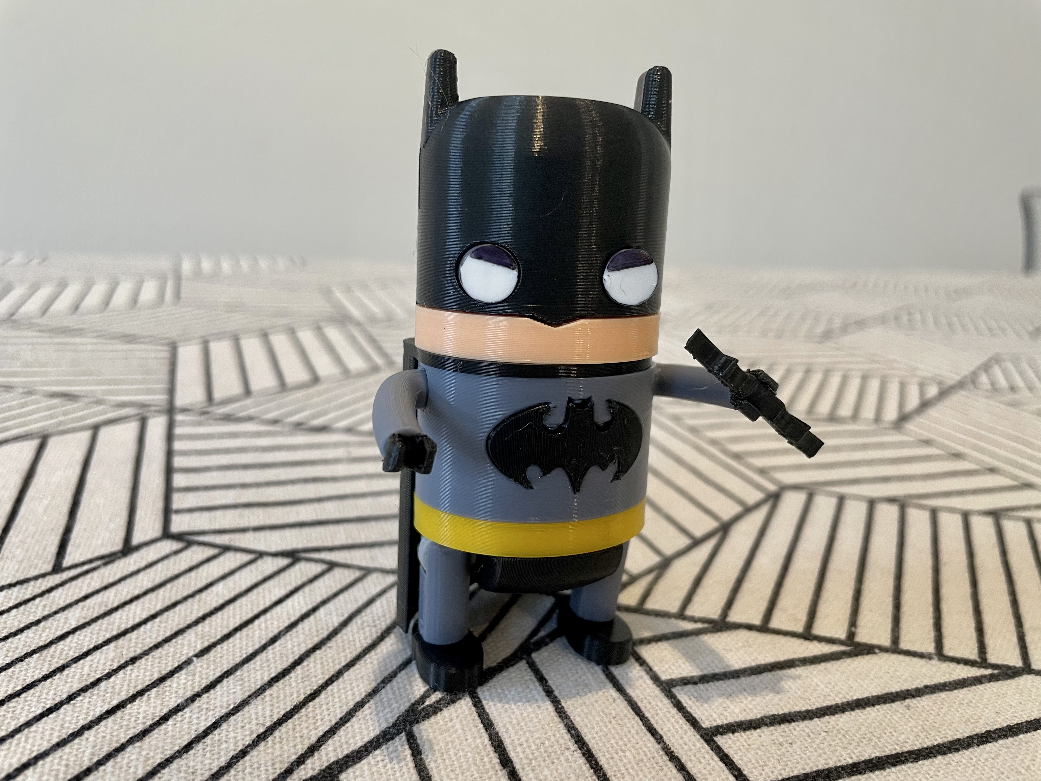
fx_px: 782
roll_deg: -3.8
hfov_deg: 67.3
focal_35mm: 26
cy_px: 390
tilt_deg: -15.1
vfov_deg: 53.1
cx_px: 520
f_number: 1.6
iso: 80
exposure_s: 1/60
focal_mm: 4.2
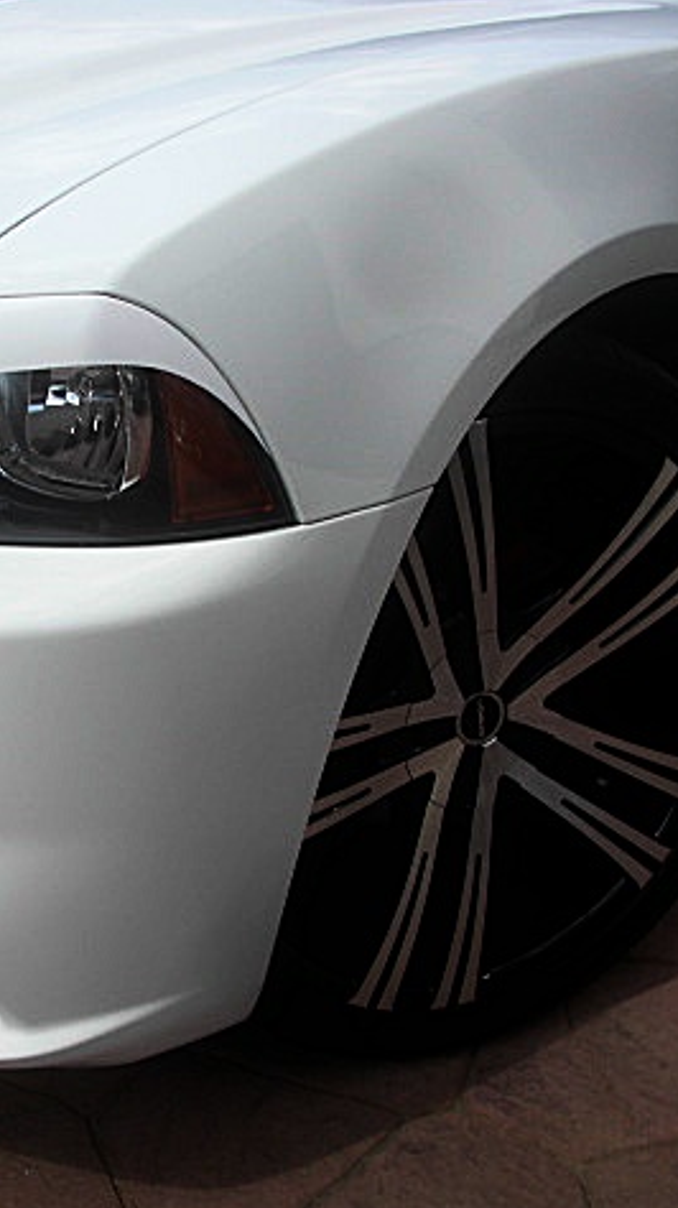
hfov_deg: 22.1
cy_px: 604
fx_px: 1697
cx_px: 79
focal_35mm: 53
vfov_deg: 39.2
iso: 50
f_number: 7.9
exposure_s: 1/125
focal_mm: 6.3
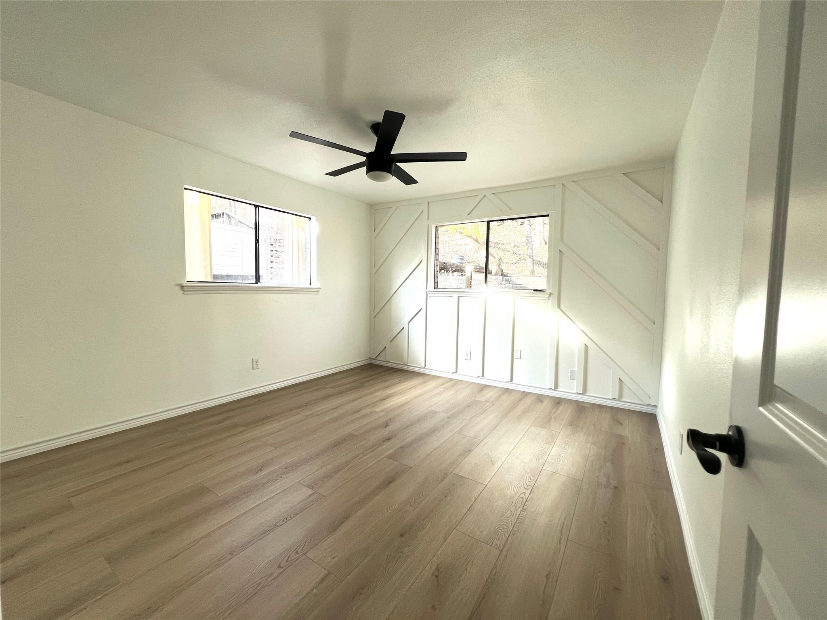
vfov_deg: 89.9
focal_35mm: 13
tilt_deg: -2.9
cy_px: 310
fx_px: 311
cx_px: 414
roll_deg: -0.4
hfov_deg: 106.2
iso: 125
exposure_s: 1/99
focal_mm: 1.57
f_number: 1.8
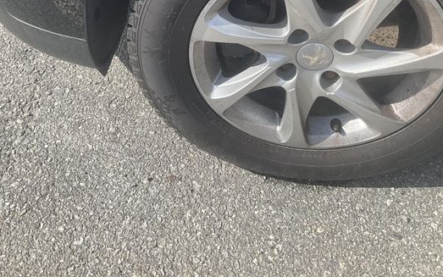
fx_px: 568
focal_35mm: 47
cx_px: 200
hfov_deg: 42.6
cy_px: 28
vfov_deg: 26.5
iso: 25
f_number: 1.8
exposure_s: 1/1098
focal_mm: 3
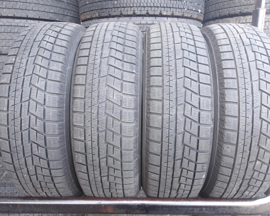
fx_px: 232
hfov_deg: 60.4
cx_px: 141
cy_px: 107
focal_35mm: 29
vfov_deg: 50.0
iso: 159
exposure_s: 1/30
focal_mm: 4.9
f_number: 3
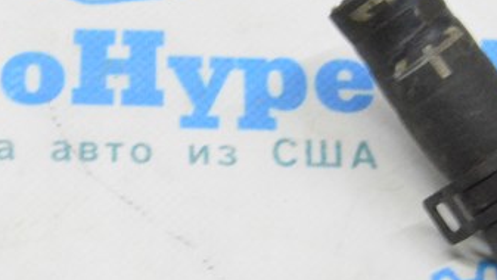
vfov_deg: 7.5
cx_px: 156
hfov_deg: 13.2
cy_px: 200
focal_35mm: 162
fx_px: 2136
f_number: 20
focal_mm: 34
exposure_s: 1/15
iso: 6400
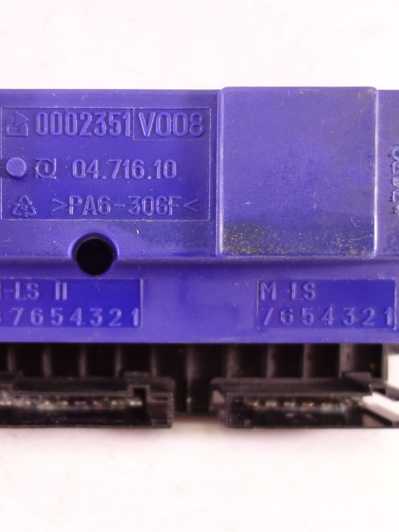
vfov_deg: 45.8
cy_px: 264
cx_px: 94
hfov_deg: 34.3
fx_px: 630
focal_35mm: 41
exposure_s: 1/40
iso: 200
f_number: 2
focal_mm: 10.4
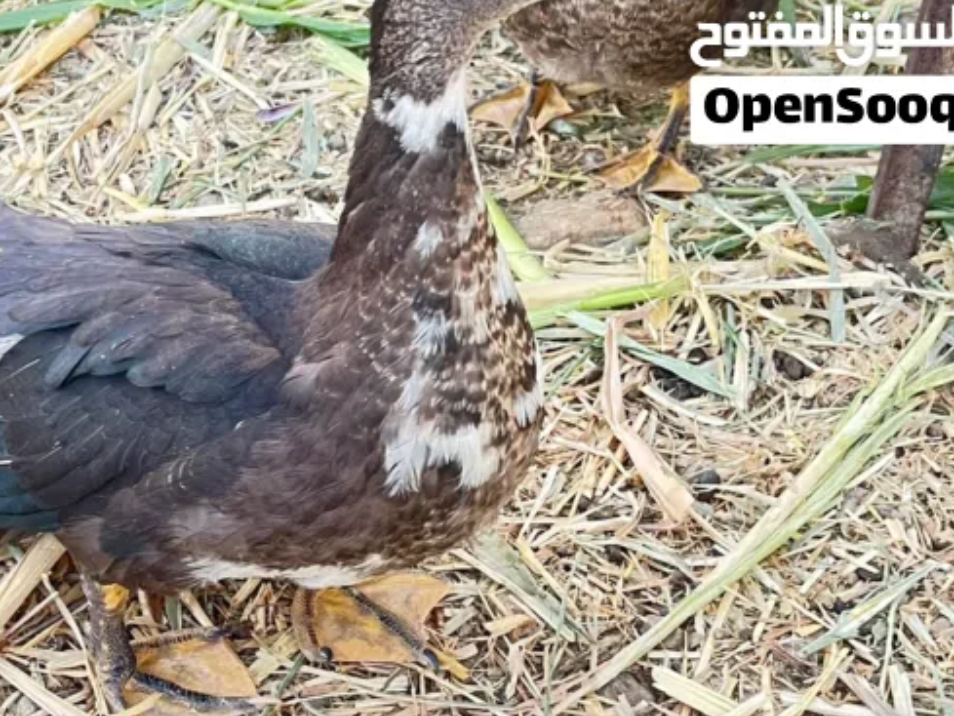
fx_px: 937
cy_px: 425
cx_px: 396
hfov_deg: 53.7
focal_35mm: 34
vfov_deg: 41.6
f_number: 1.6
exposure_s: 1/60
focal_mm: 5.1
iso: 160
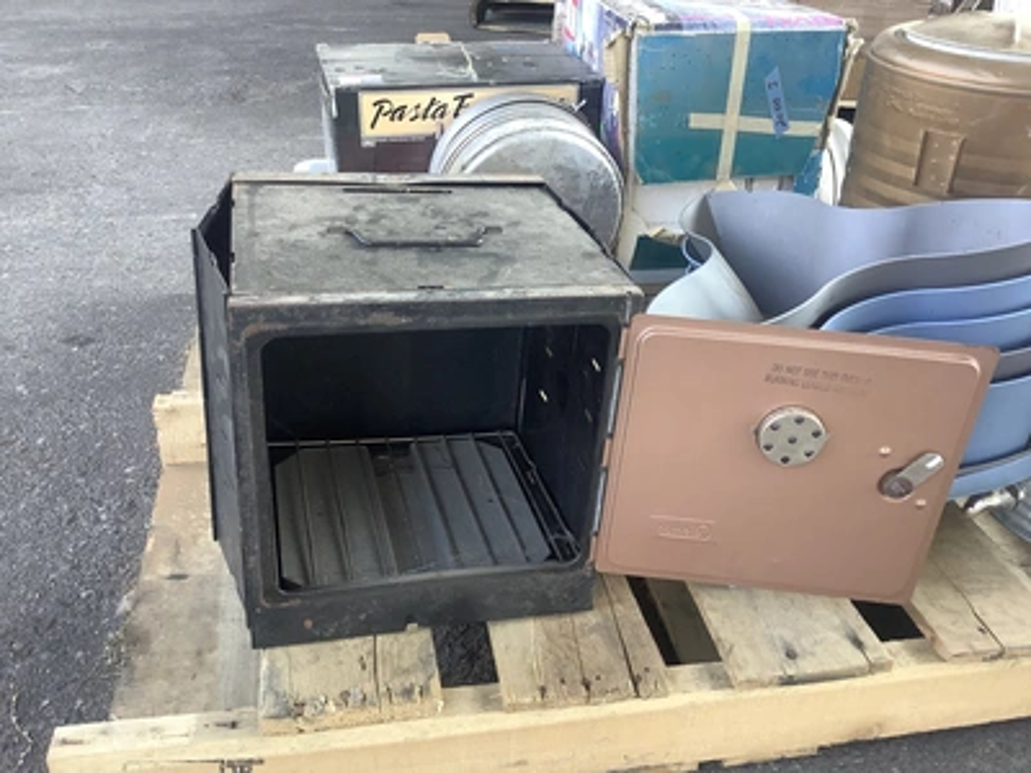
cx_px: 516
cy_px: 386
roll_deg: -2.8
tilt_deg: -31.9
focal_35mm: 31
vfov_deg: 45.4
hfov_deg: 58.4
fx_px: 923
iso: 64
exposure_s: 1/120
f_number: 2.4
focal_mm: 3.3
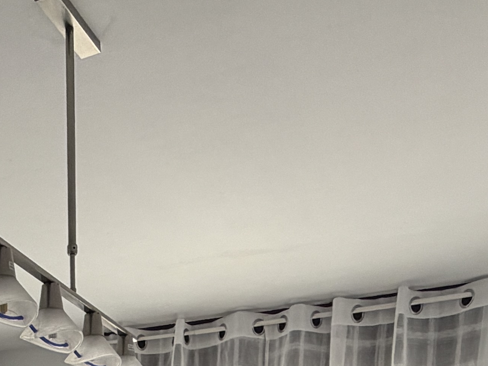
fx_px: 874
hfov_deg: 29.6
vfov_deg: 16.3
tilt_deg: -13.1
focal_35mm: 62
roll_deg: +0.4
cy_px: 785
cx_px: 30
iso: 100
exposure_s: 1/121
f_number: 2.2
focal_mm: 2.22
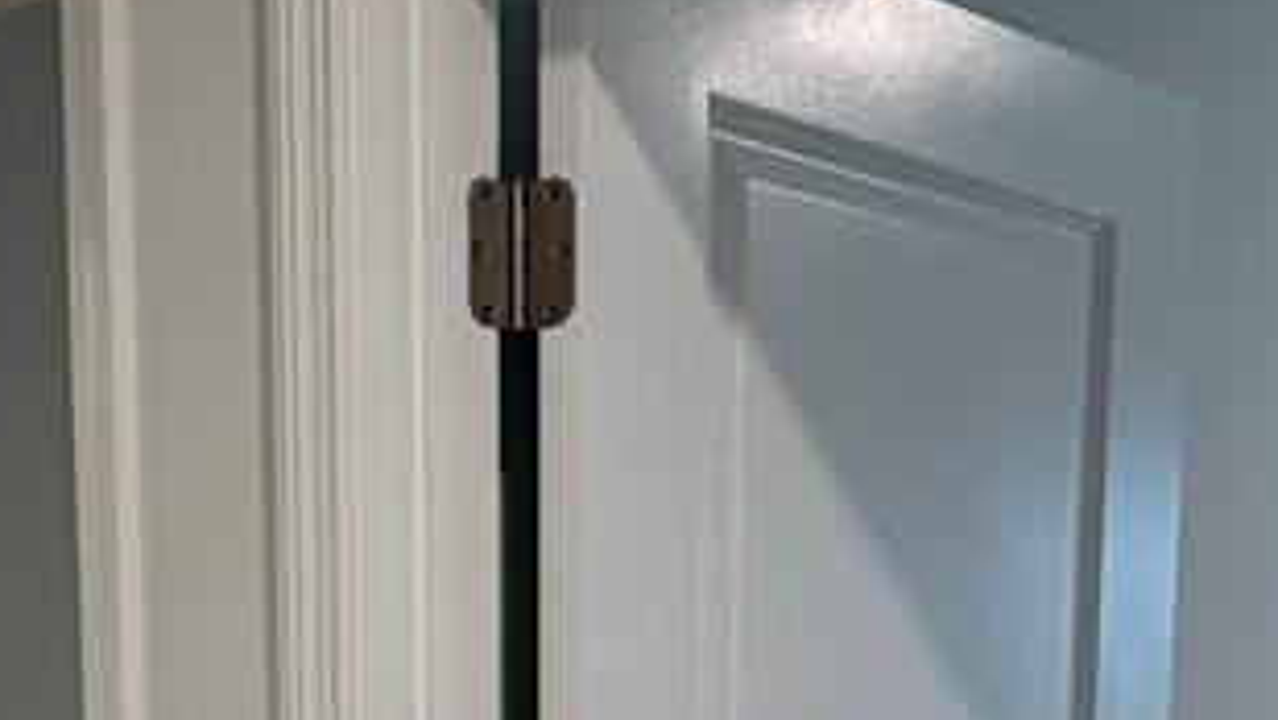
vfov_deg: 13.6
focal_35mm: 79
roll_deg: +1.1
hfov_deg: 26.7
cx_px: 471
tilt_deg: -10.8
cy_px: 1332
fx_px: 2678
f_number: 2.2
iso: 200
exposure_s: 1/60
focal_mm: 2.22
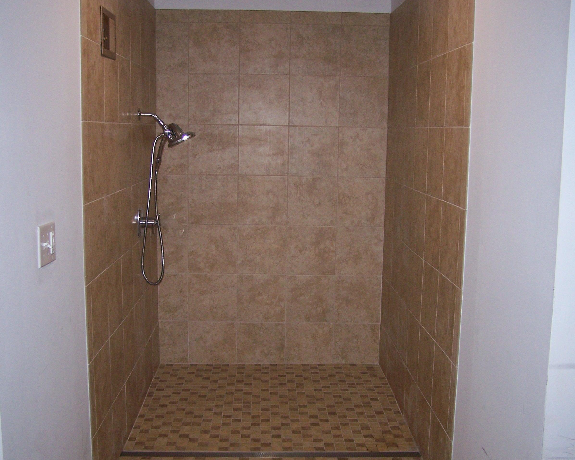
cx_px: 283
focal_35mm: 44
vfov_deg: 34.1
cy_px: 236
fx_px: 749
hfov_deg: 42.0
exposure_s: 1/60
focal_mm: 6.3
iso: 160
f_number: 2.8
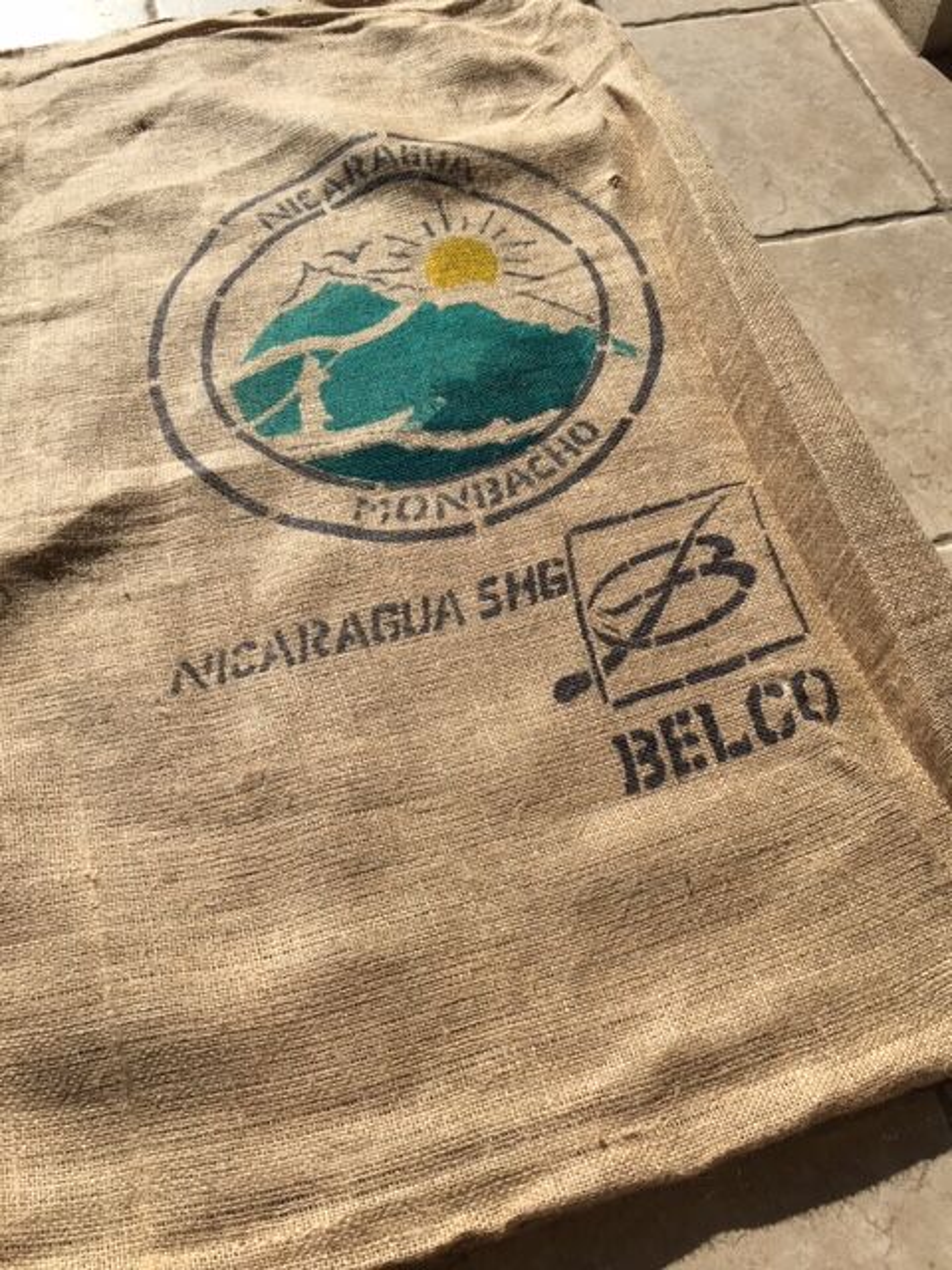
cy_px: 635
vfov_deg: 61.7
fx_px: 1063
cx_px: 476
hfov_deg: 48.2
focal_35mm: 29
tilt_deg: -59.9
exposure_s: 1/2481
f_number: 2.2
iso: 25
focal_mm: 4.15
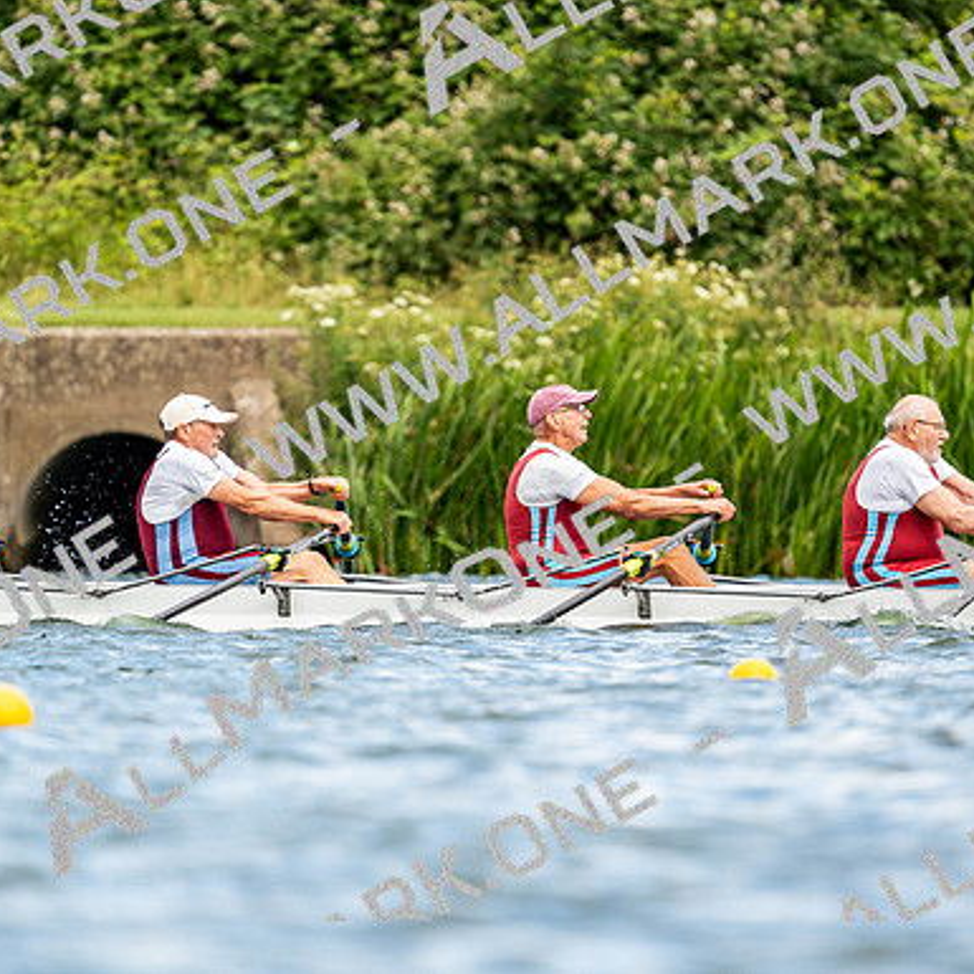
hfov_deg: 2.3
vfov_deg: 2.3
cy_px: 487
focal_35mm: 769
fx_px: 24480
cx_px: 559
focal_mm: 600
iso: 500
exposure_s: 1/2000
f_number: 6.3
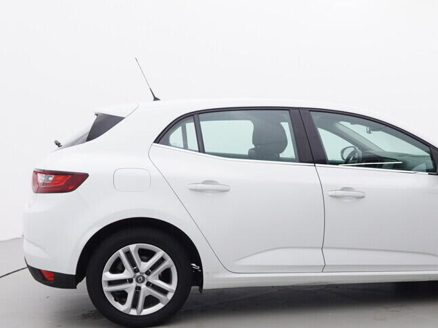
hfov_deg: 39.0
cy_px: 225
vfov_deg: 30.0
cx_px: 303
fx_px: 608
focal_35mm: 48
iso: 200
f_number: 5
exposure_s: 1/80
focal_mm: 15
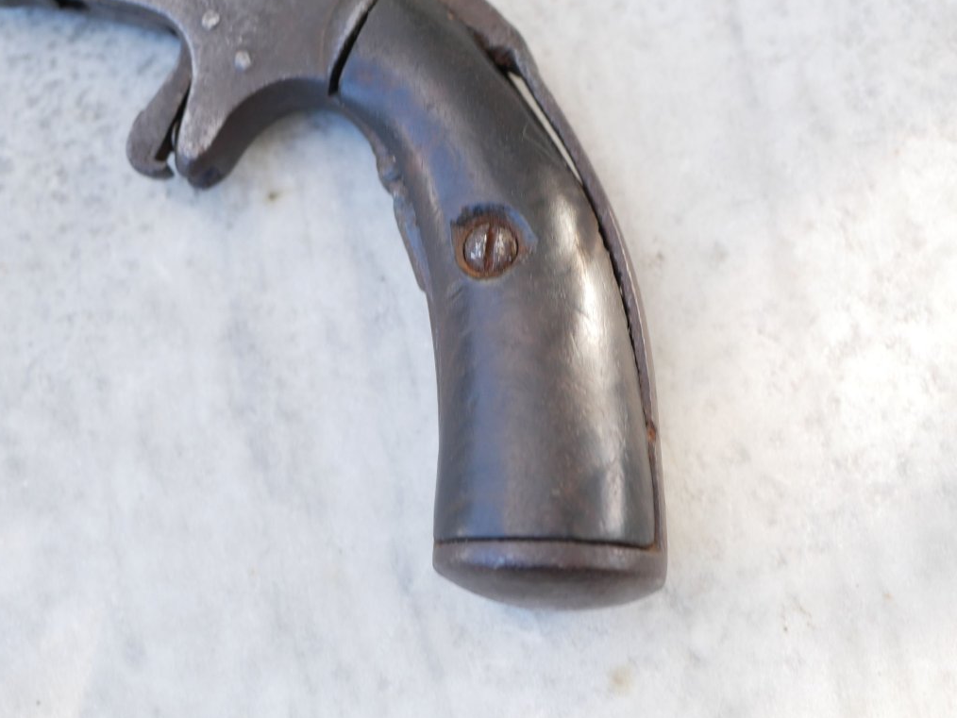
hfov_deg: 27.4
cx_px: 436
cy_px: 324
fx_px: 1963
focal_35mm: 71
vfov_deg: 20.7
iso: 320
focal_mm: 30
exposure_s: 1/125
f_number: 3.5
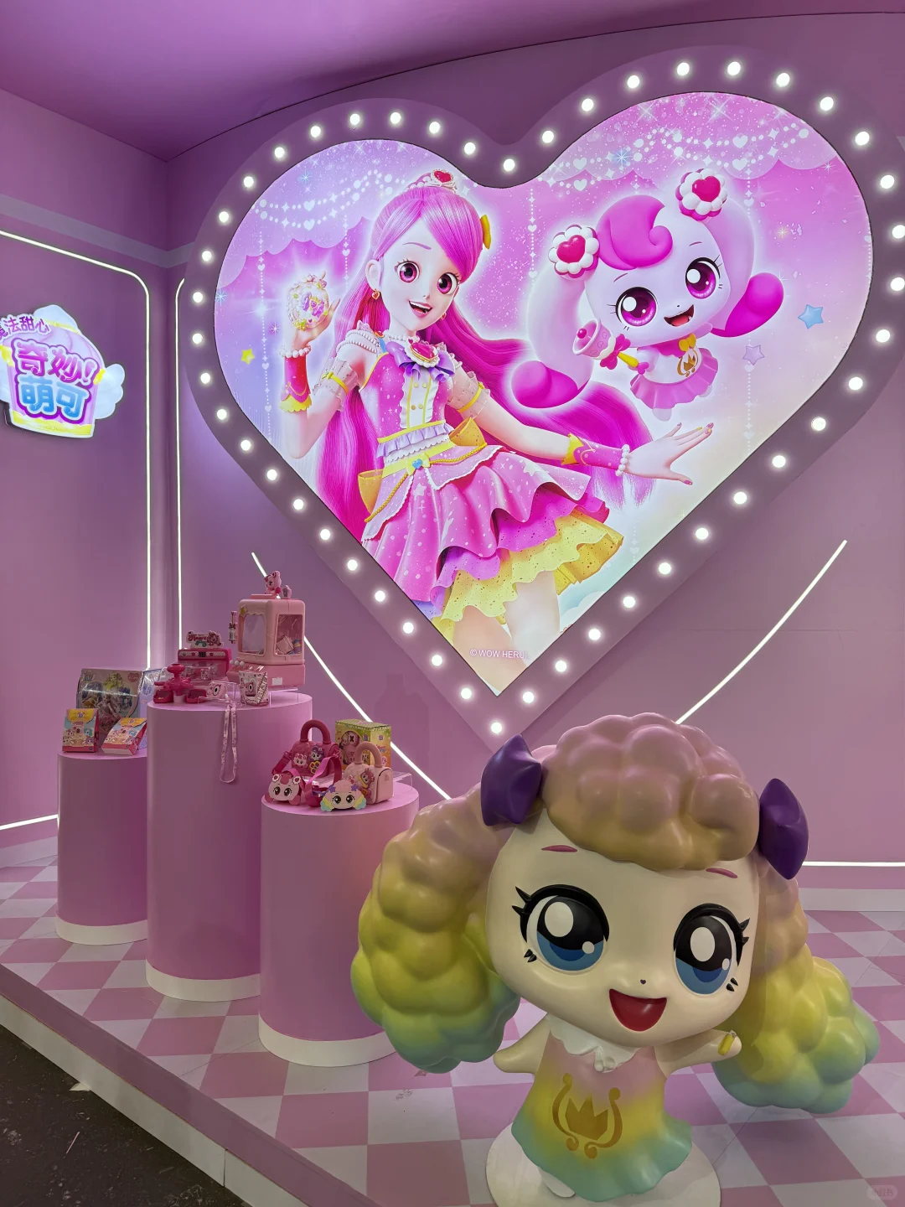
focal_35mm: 24
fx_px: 837
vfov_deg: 71.6
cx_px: 452
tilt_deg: -0.1
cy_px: 604
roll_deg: +0.3
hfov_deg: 56.8
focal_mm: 6.76
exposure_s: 1/173
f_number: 1.78
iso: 80
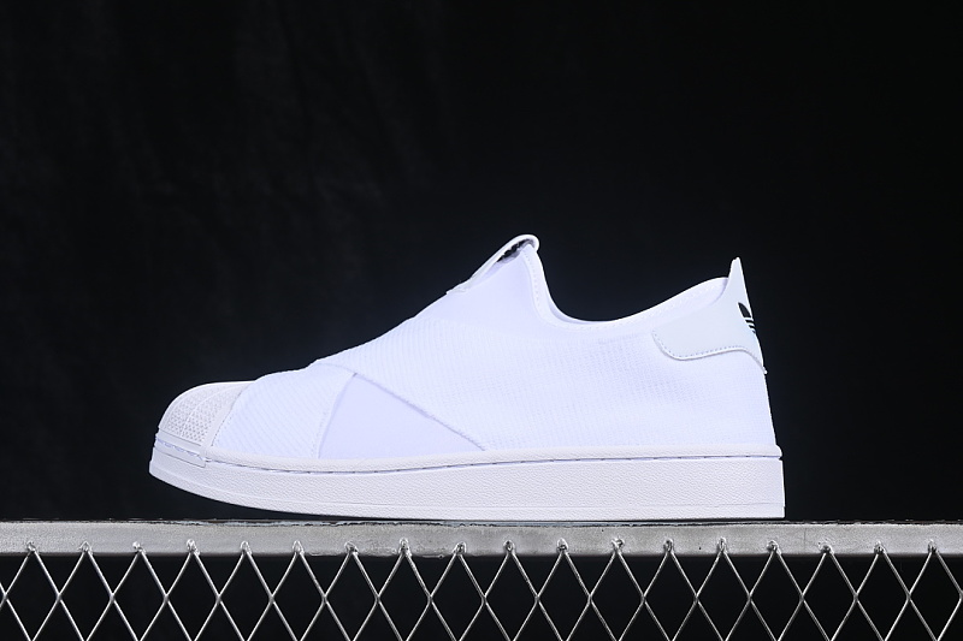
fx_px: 2006
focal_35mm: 75
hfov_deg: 27.0
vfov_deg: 18.2
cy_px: 320
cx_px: 482
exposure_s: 1/80
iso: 160
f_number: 8
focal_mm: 50
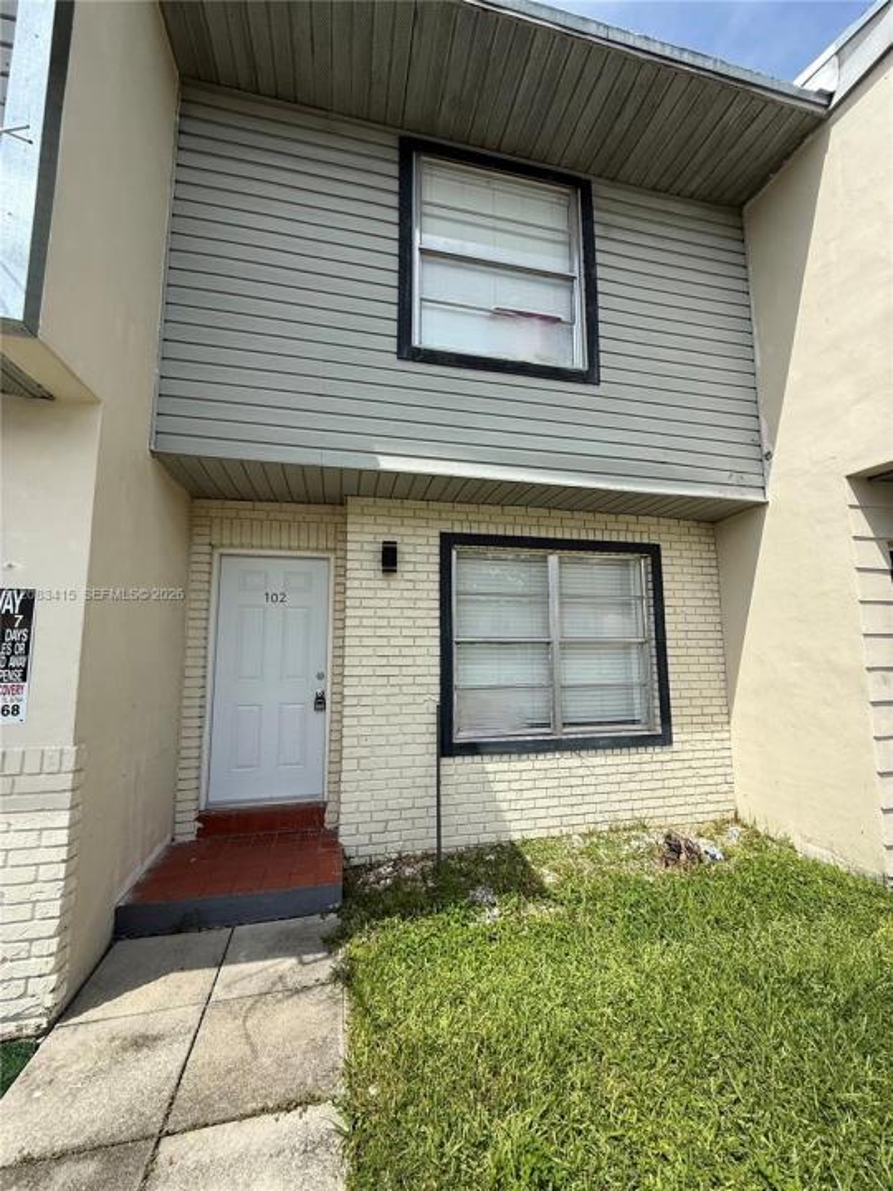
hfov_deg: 85.7
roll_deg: -0.9
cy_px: 596
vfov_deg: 102.1
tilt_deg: +9.8
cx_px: 446
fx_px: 482
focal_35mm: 14
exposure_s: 1/1848
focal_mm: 2.22
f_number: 2.2
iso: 50
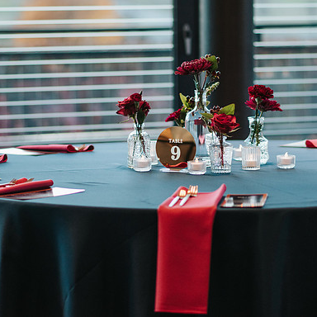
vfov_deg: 10.6
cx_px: 189
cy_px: 158
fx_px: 1710
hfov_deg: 10.6
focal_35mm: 165
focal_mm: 85
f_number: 2
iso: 800
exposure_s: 1/250
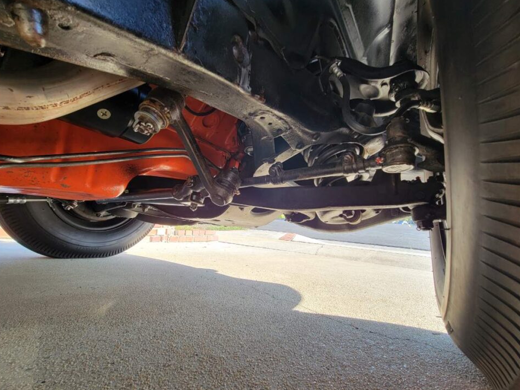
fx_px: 210
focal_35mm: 14
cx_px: 272
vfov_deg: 85.6
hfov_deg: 102.0
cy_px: 199
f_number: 2.2
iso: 50
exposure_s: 1/60
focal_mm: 2.2
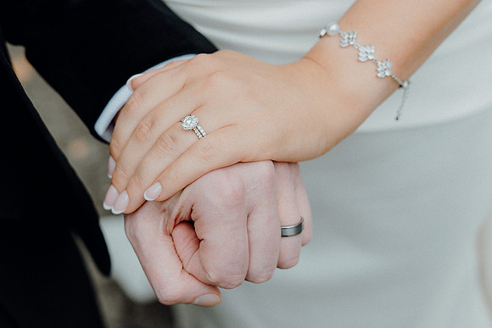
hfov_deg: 30.5
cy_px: 164
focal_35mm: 66
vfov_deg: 20.6
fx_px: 902
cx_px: 246
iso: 125
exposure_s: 1/250
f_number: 3.5
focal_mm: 44
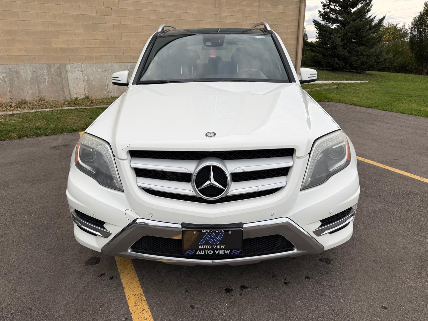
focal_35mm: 24
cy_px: 160
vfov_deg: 56.8
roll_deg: +0.6
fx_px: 297
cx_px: 214
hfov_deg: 71.6
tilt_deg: -18.0
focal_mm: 6.76
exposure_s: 1/702
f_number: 1.78
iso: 80
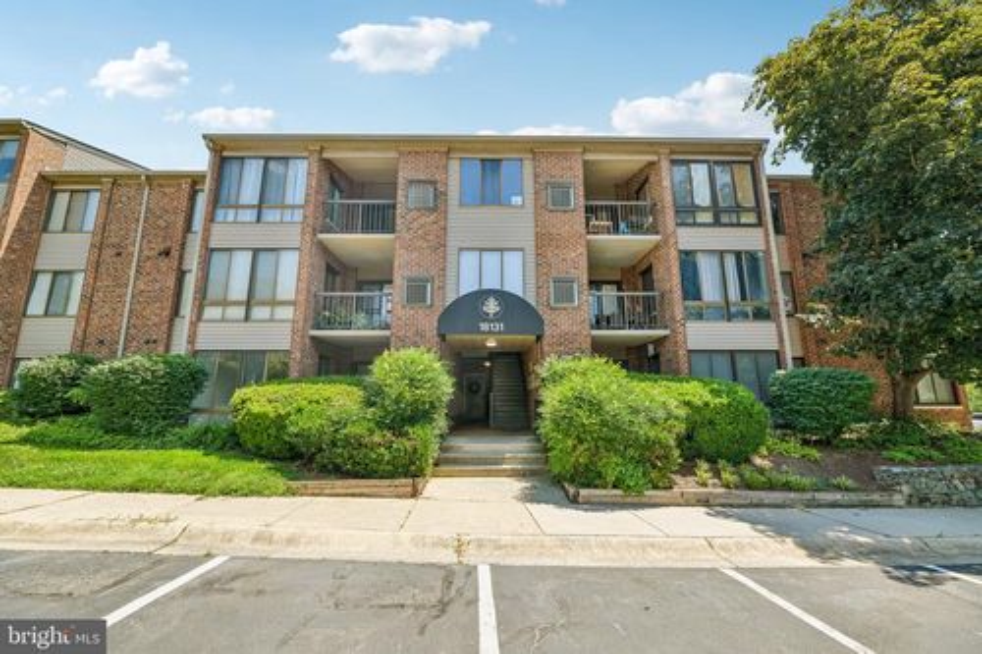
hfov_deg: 104.3
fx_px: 382
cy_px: 327
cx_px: 491
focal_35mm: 14
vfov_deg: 81.2
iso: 100
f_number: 8
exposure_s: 1/80
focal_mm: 14
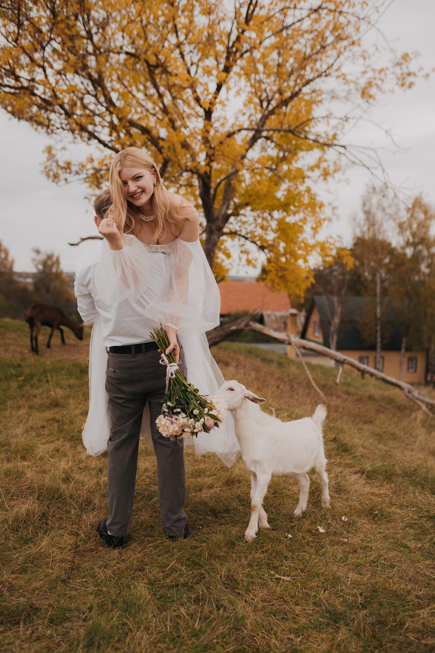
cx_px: 218
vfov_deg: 54.4
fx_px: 634
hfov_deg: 37.9
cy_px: 326
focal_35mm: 35
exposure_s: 1/640
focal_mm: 35
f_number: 2
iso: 64
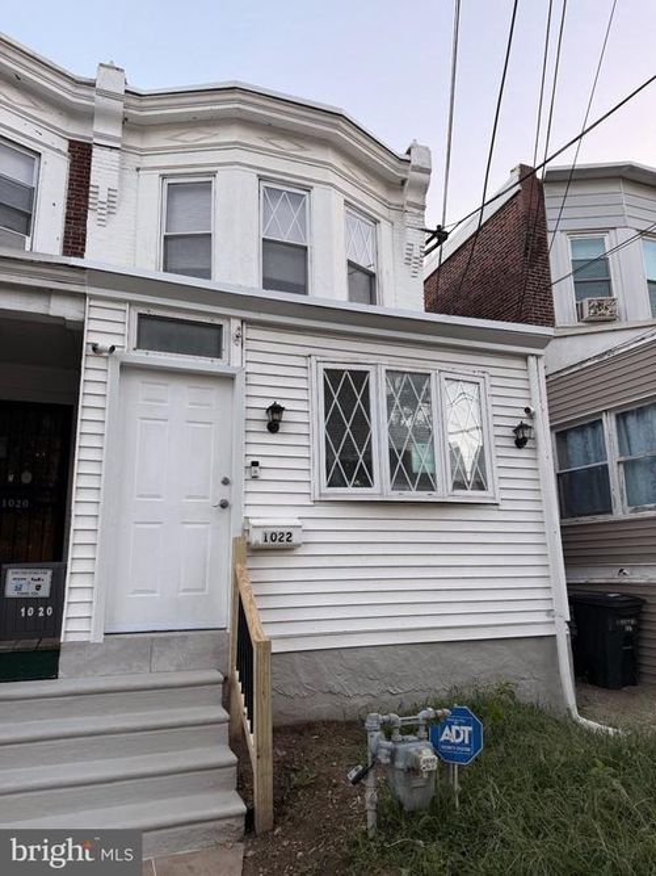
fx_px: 607
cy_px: 438
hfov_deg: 56.8
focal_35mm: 24
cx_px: 328
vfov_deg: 71.6
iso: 80
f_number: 1.78
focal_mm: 6.76
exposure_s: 1/170
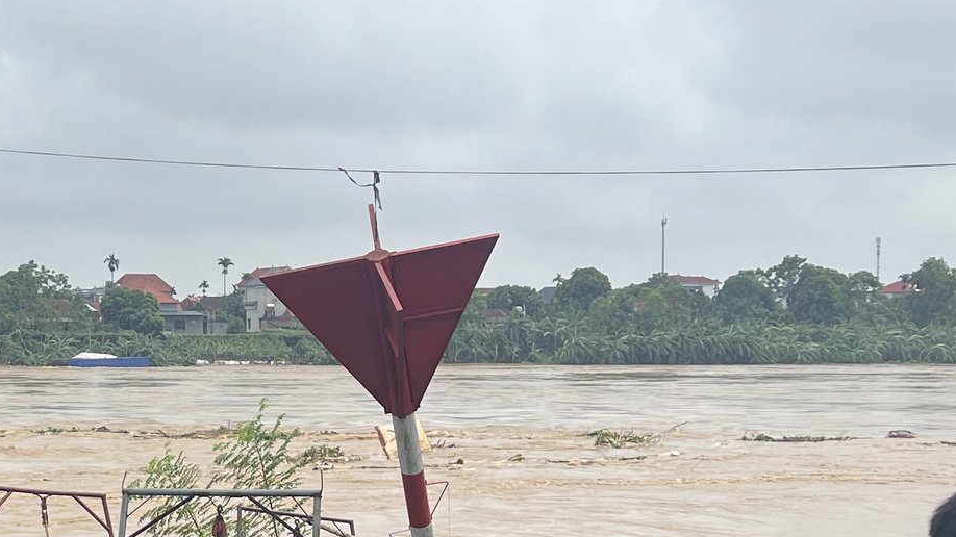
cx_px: 145
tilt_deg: -2.6
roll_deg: +0.9
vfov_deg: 15.2
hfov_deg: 26.2
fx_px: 2002
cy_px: 421
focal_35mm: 79
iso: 50
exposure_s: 1/4274
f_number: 1.5
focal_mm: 5.7
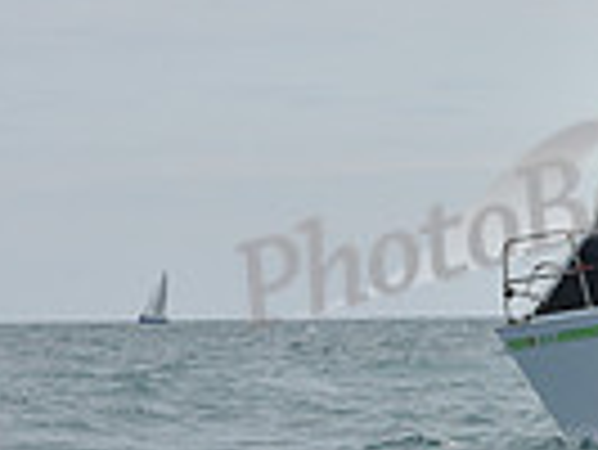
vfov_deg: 5.1
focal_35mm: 293
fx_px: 5066
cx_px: 1106
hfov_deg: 6.6
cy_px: 385
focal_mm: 70
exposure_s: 1/800
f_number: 11
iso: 250
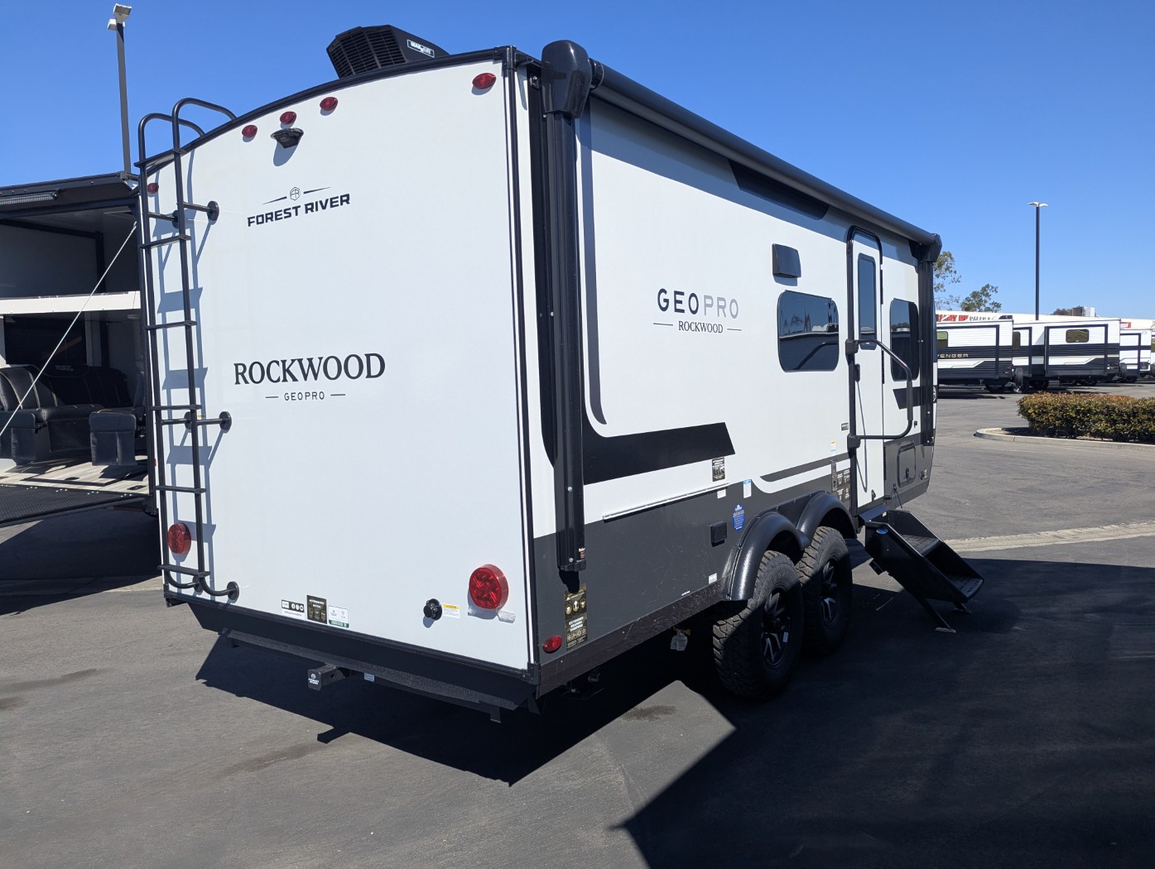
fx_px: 802
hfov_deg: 71.5
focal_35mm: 24
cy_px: 434
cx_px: 578
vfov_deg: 56.9
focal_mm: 6.81
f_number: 1.85
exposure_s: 1/2632
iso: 69
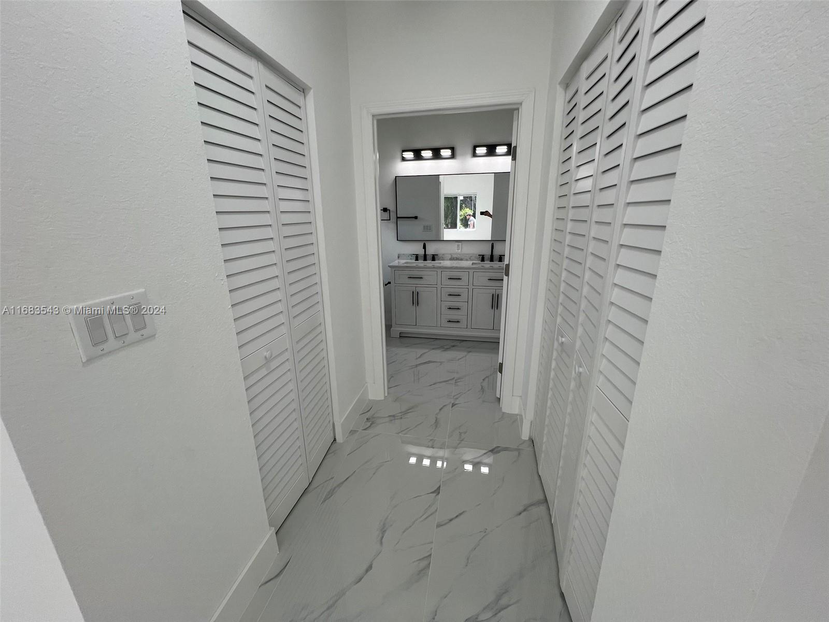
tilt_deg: -16.5
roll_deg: +0.1
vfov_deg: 89.9
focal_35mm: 13
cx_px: 414
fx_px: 311
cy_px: 311
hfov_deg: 106.2
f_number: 1.8
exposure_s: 1/120
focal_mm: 1.57
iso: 40
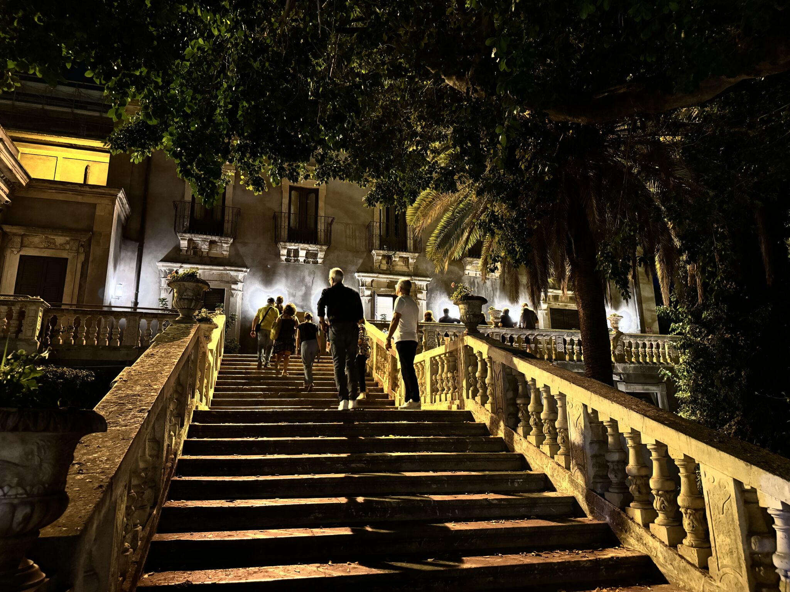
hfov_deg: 71.6
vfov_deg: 56.8
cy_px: 296
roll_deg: +0.8
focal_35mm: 24
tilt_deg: +14.5
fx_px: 548
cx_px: 395
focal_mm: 6.76
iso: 1250
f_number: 1.78
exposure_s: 1/25
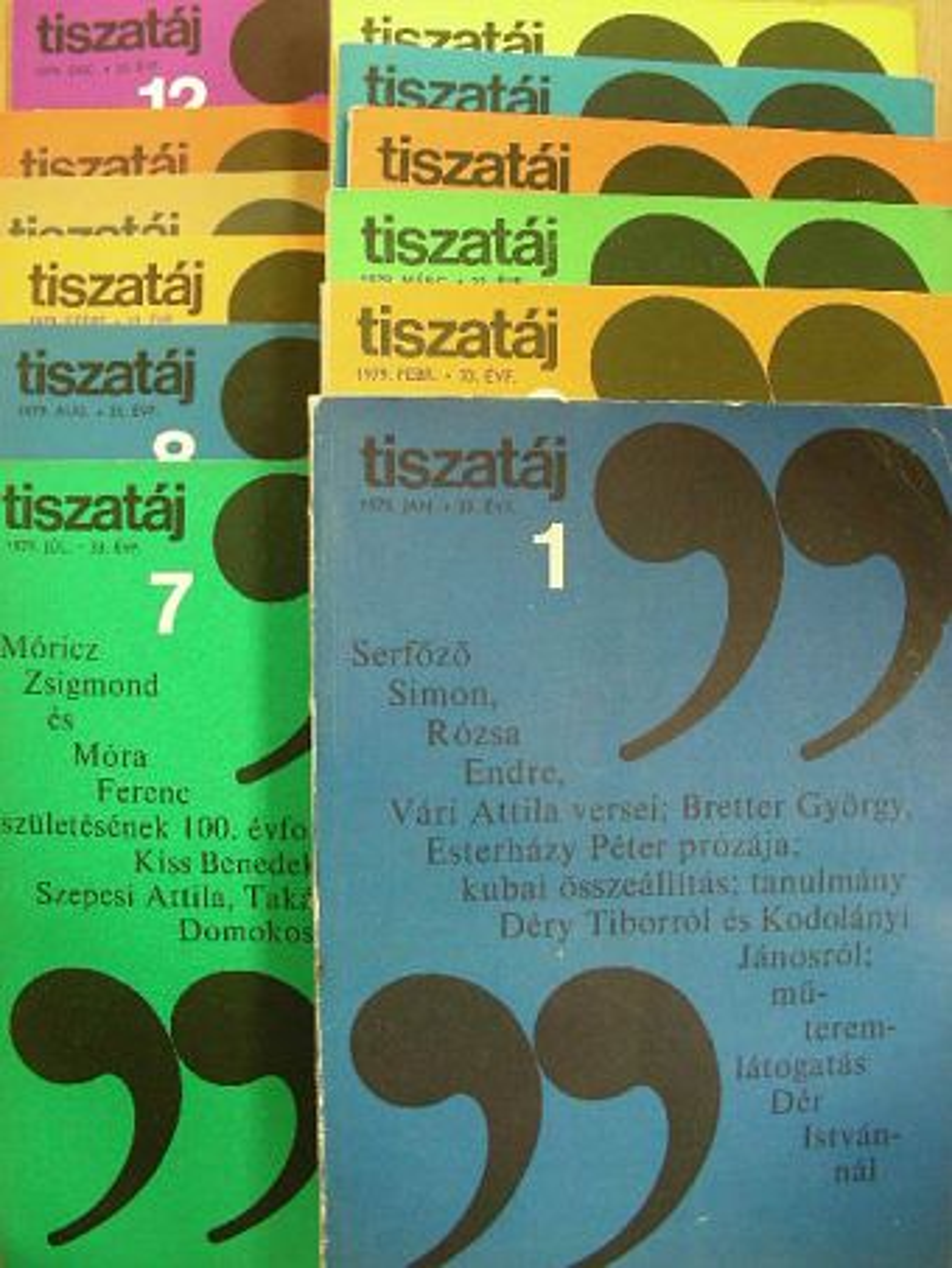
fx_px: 1393
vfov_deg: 49.0
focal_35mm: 38
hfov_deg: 37.7
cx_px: 476
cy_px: 634
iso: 200
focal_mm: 6.3
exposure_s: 1/8.8
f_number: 3.5
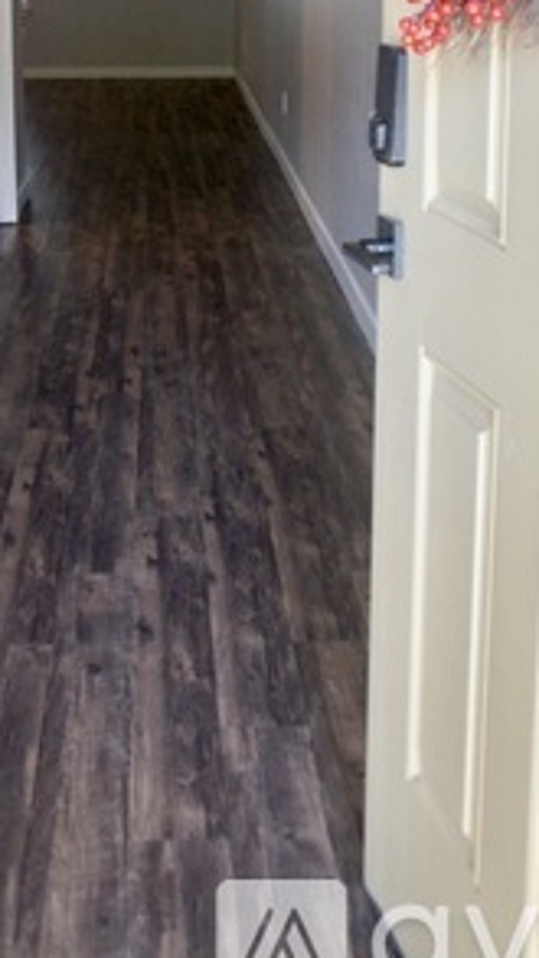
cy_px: 193
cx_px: 203
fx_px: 1498
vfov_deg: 34.4
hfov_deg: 20.4
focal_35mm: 59
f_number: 4.5
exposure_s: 1/40
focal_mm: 22
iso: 800
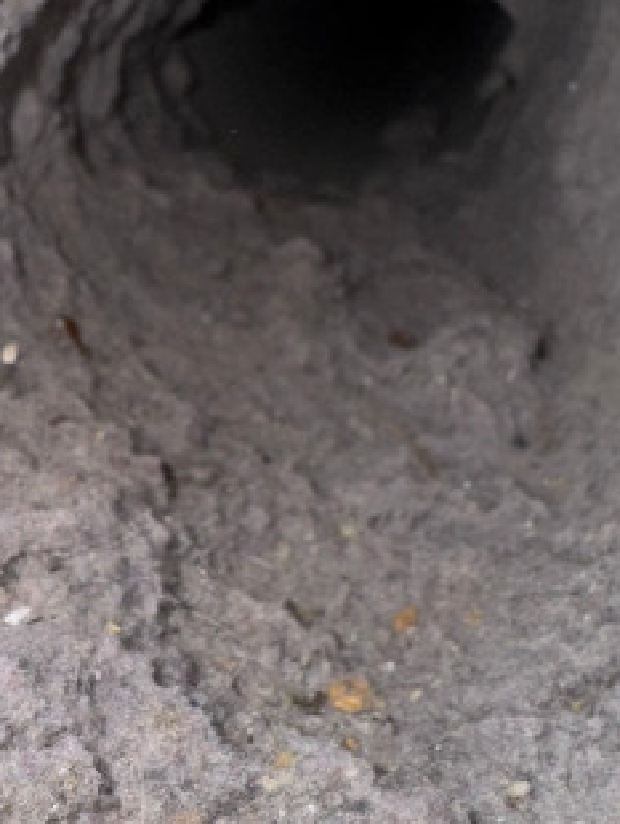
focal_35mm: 48
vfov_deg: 39.5
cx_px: 262
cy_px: 472
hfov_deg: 30.3
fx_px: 1145
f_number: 1.8
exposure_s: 1/695
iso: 20
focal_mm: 4
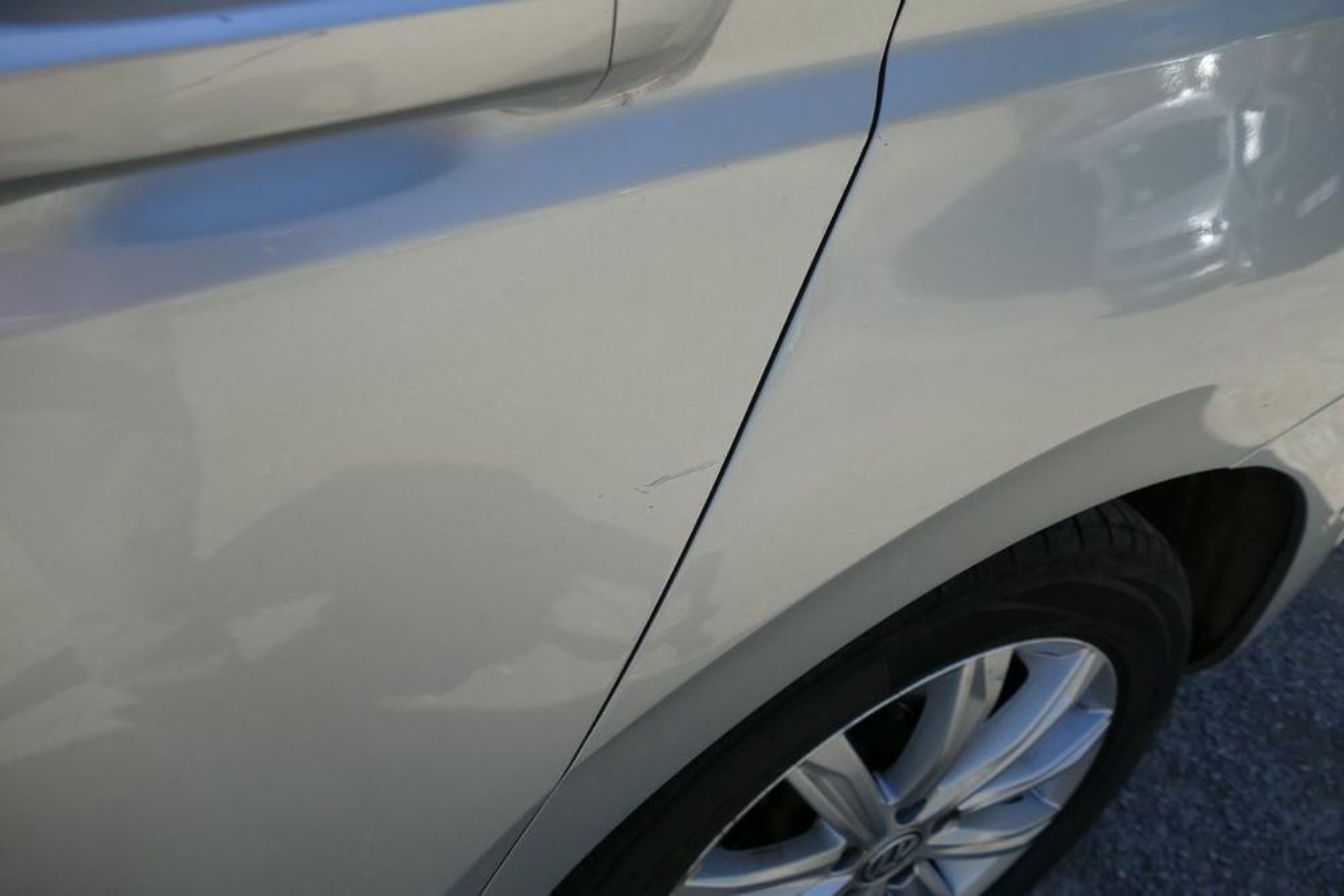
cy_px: 448
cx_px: 672
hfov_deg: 71.5
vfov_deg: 51.3
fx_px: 933
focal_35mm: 25
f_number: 2.8
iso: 125
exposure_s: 1/1300
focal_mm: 9.12
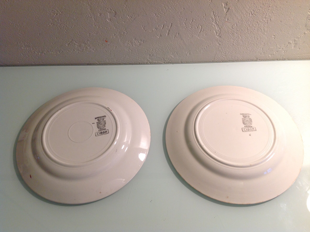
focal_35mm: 35
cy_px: 116
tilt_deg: -55.7
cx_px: 155
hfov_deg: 52.7
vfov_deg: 40.6
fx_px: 313
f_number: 2.4
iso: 64
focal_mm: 4.28
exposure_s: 1/17
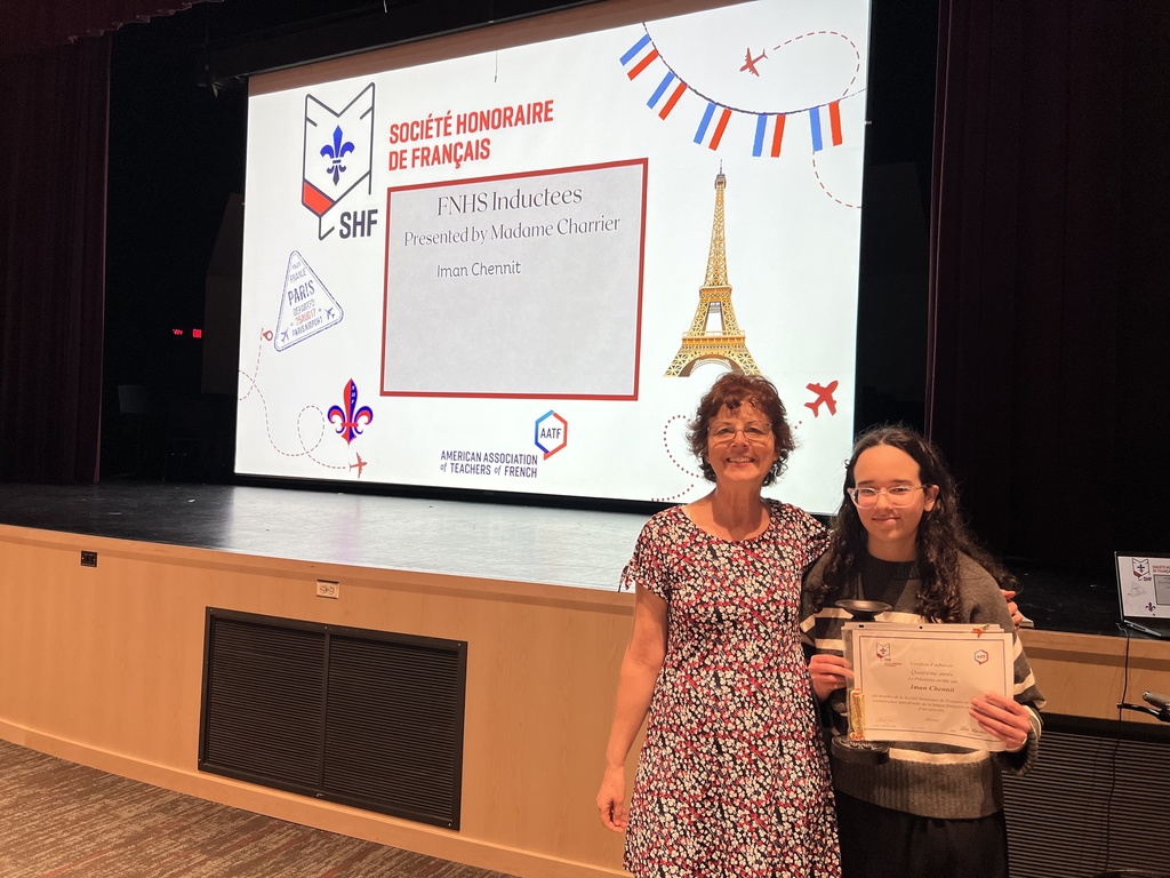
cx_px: 585
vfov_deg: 53.1
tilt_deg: +0.2
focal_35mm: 26
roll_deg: -2.2
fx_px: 879
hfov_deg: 67.3
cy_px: 439
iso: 125
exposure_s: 1/101
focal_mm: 5.7
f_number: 1.5
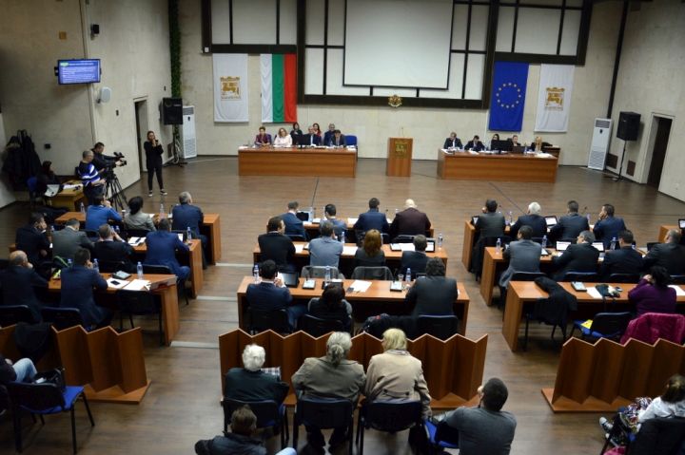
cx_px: 342
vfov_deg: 47.9
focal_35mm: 27
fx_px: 513
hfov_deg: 67.4
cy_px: 228
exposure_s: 1/25
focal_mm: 18
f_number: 3.5
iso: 400
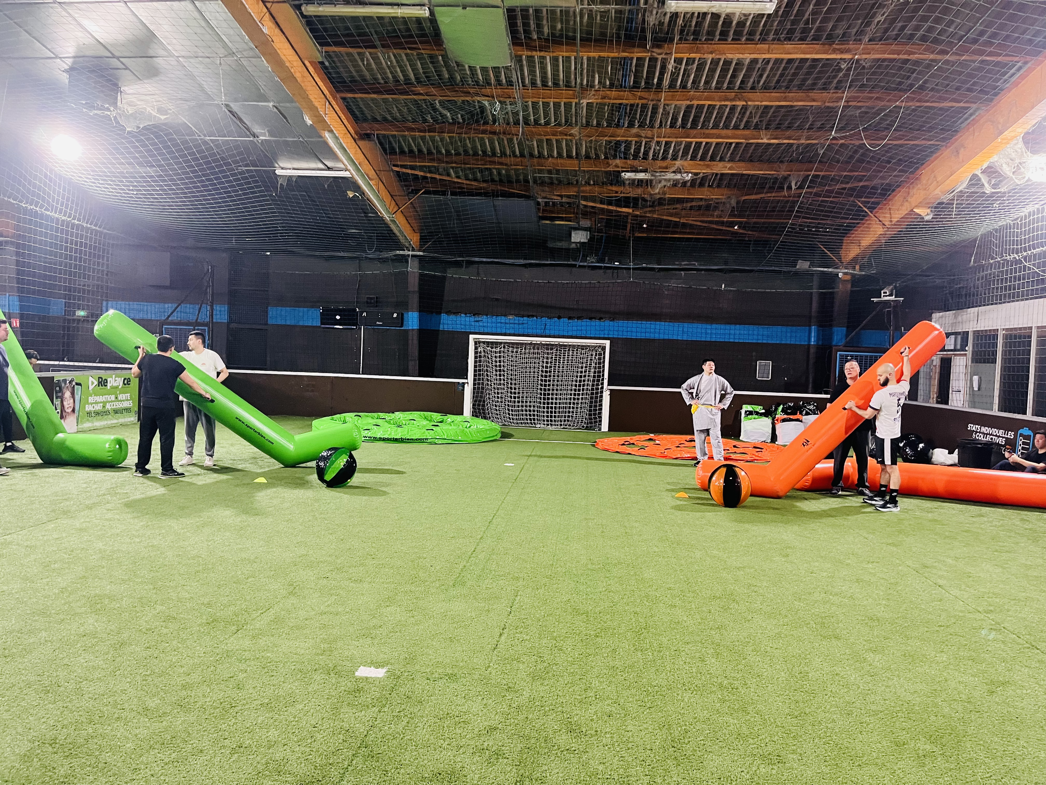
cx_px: 523
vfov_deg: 53.1
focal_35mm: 26
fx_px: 786
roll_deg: -2.6
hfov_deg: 67.3
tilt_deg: -1.5
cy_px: 392
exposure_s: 1/60
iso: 320
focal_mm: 5.1
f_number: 1.6
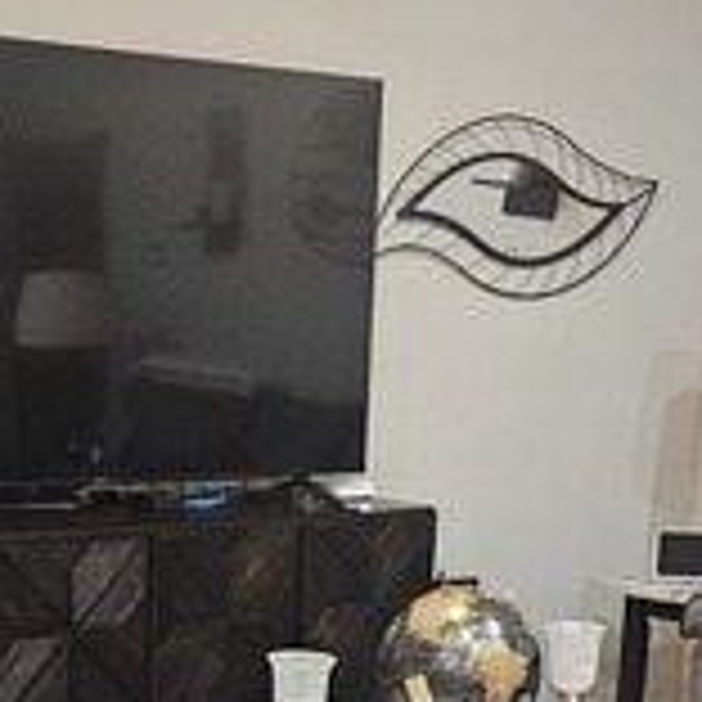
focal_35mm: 87
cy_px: 868
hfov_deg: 19.9
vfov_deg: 18.7
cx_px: 272
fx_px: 1996
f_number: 1.8
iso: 640
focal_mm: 5.4
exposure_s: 1/120
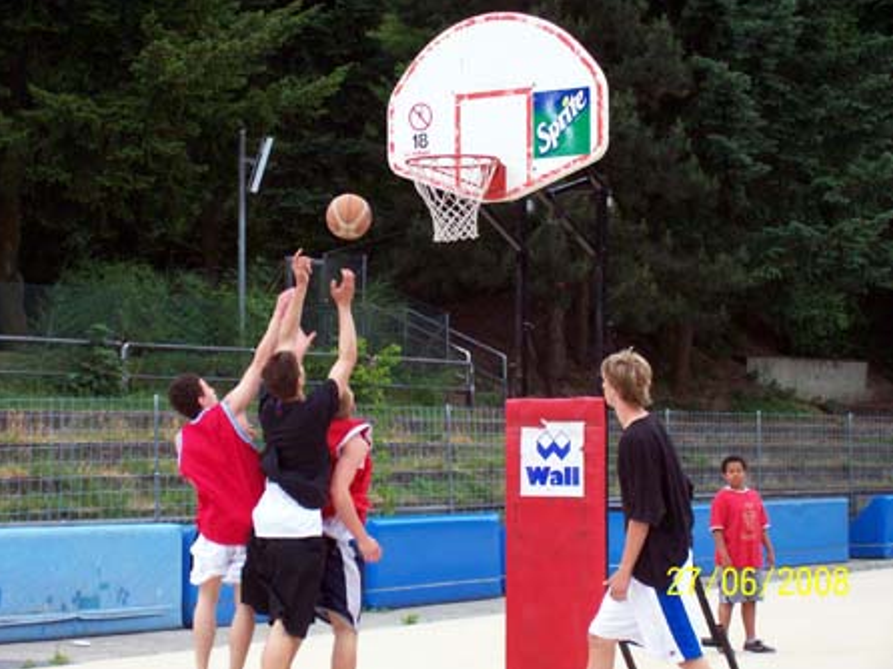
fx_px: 2656
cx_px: 444
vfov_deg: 14.4
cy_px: 332
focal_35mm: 103
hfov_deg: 19.1
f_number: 4.6
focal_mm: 16.8
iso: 147
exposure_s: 1/256
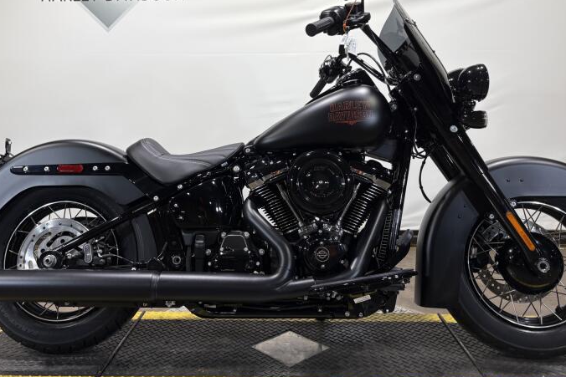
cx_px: 263
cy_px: 140
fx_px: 503
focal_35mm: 32
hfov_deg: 58.6
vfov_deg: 40.8
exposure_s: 1/210
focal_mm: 5.96
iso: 40
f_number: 1.6
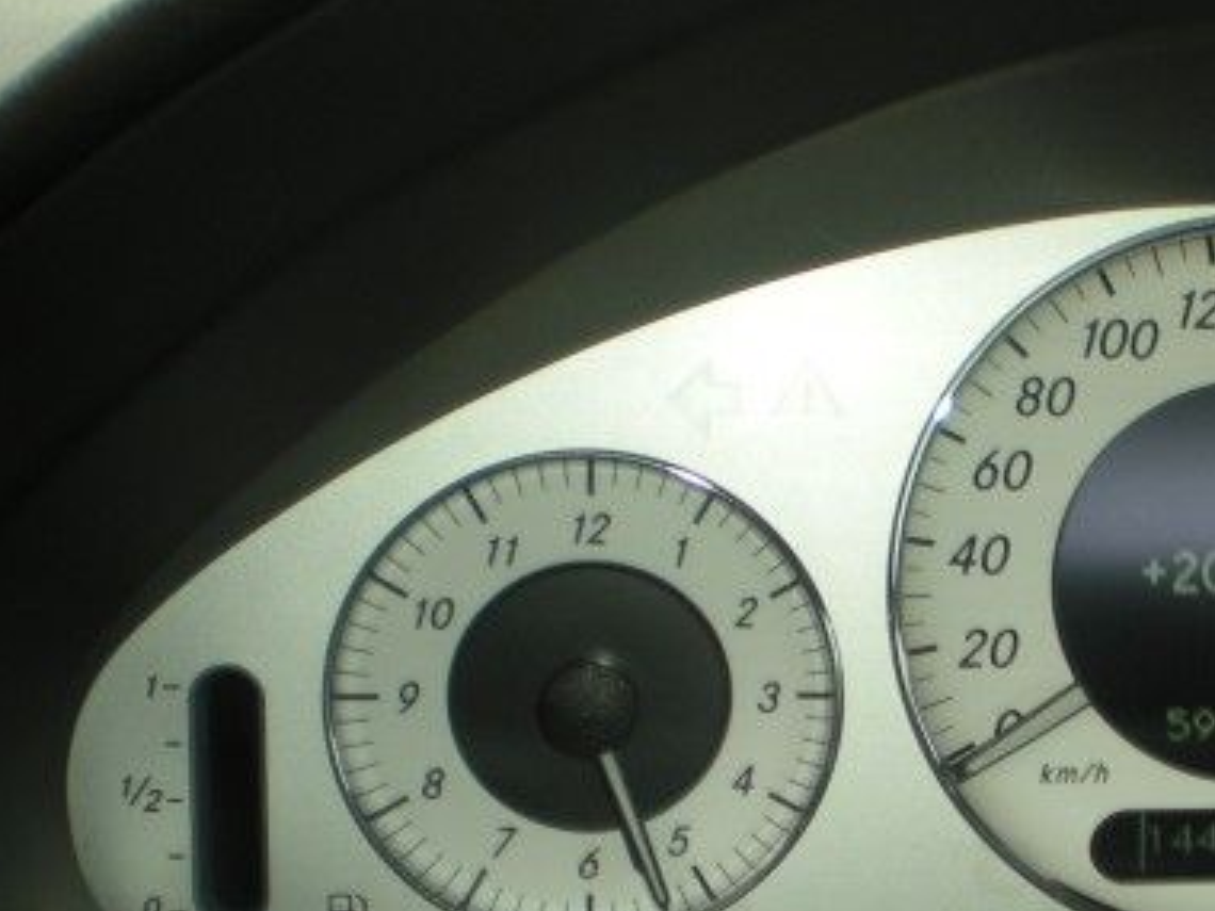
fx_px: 2808
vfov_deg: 18.4
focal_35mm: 80
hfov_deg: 23.2
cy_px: 591
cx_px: 1269
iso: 64
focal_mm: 6.3
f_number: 3.1
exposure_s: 1/30
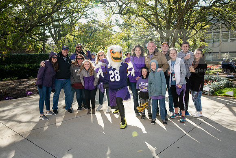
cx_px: 118
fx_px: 203
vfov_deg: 42.3
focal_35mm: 31
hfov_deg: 60.3
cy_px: 79
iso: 400
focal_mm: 31
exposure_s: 1/400
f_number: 5.6
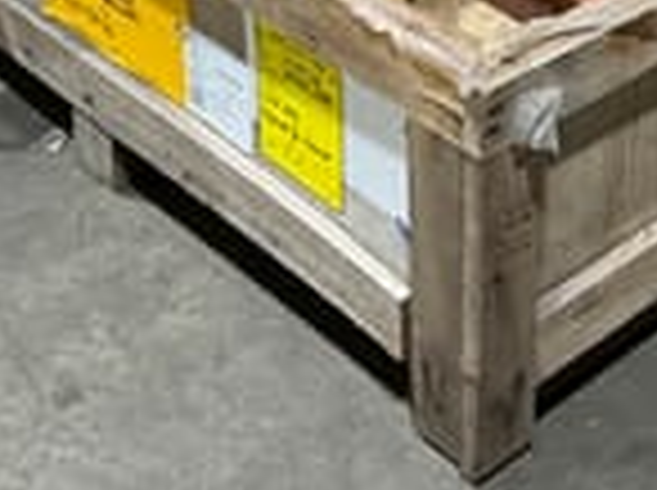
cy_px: -97
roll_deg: -0.4
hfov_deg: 20.4
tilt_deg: -29.6
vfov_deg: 14.8
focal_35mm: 96
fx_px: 1819
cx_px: 432
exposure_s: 1/50
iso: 125
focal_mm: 3
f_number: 1.8
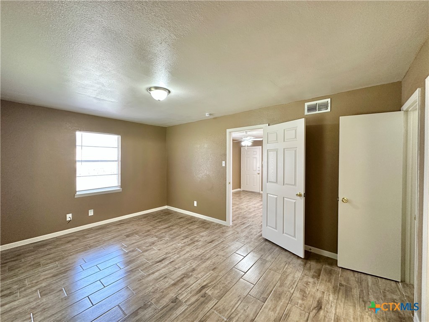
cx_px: 214
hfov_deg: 102.1
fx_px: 174
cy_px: 161
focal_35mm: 14
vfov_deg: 85.7
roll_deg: -1.2
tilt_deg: -0.6
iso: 200
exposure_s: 1/60
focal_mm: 2.22
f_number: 2.2
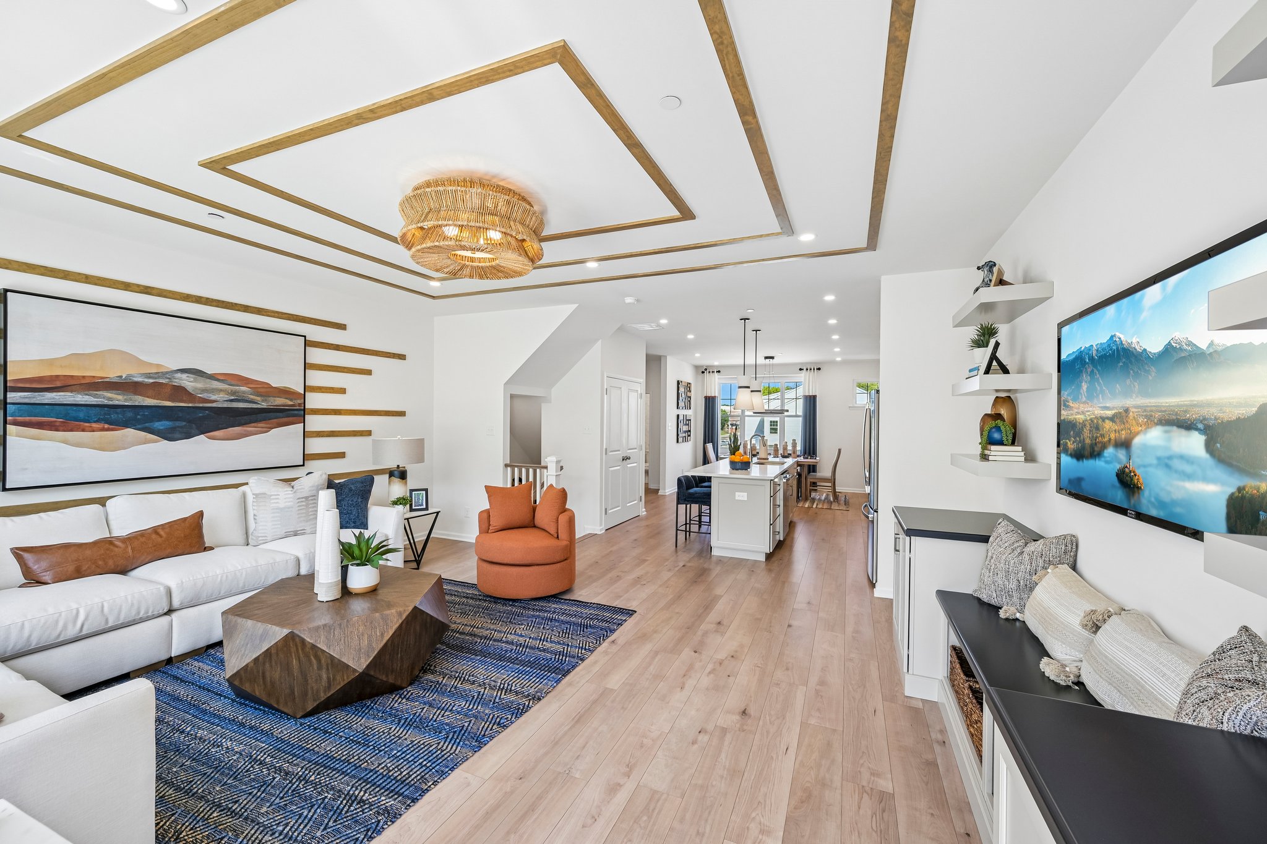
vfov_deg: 81.2
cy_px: 422
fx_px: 493
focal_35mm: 14
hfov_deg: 104.3
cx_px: 634
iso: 140
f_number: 8
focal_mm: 14
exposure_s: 1/15
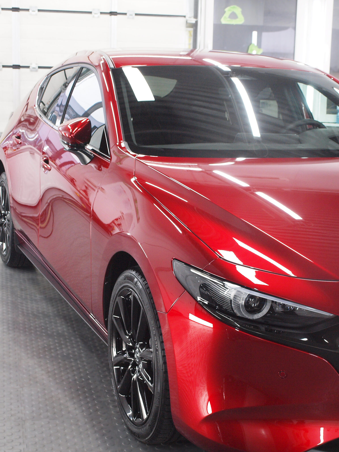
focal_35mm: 63
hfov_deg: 23.3
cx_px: 186
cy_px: 236
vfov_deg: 30.7
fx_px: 823
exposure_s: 1/50
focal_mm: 25
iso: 800
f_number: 4.7
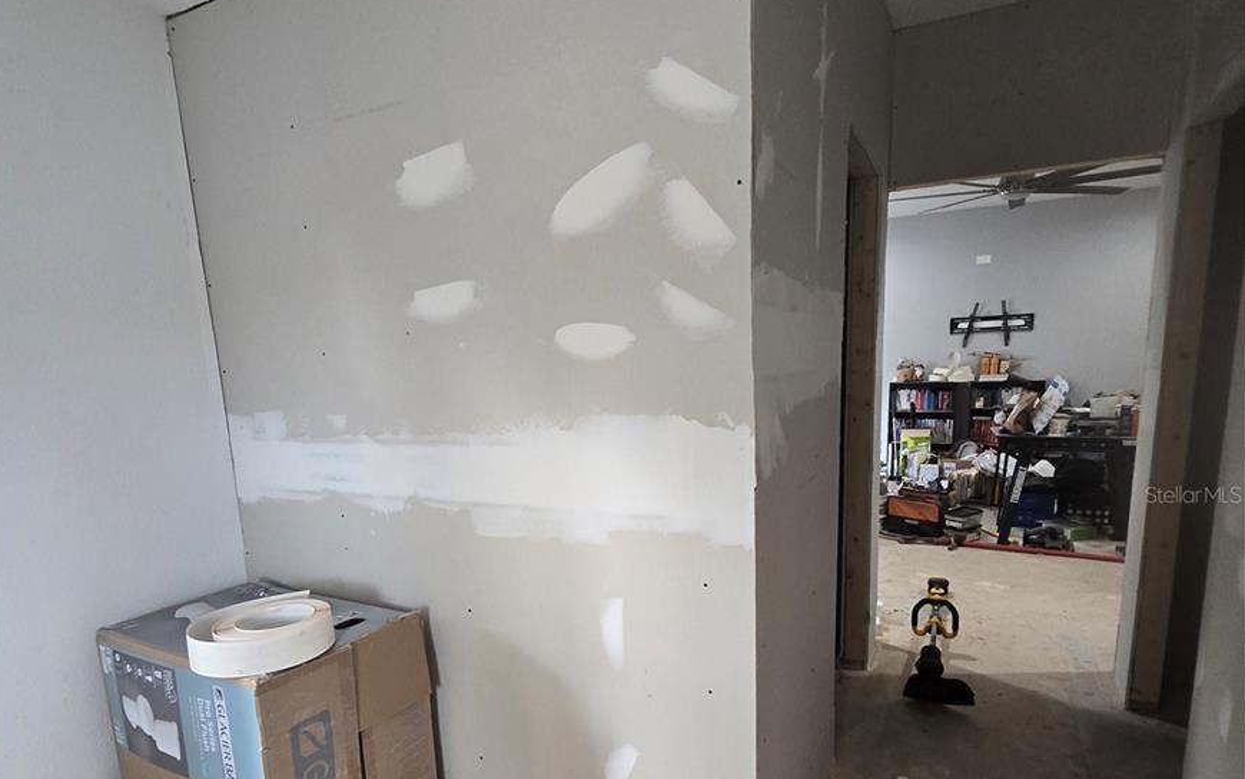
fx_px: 645
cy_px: 494
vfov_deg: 61.3
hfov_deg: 88.0
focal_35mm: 19
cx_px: 602
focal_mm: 2.2
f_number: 2.2
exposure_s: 1/60
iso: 250
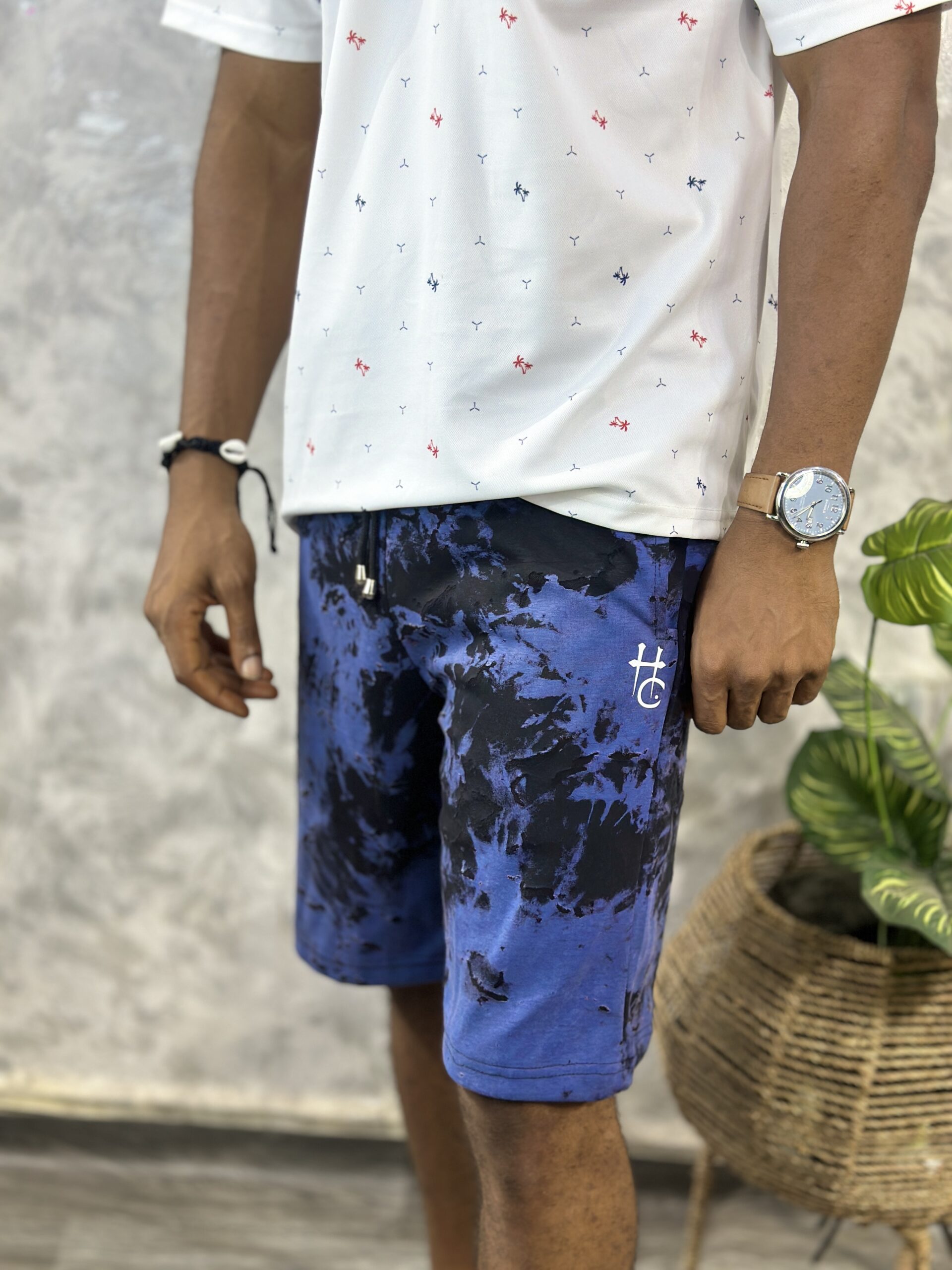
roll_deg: -2.0
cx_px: 476
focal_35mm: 48
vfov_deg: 39.7
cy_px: 635
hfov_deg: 30.3
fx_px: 1760
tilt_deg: -17.8
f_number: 1.78
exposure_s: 1/180
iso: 125
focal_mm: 6.86
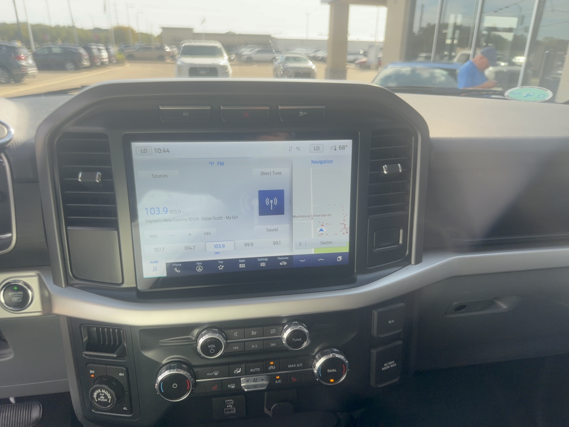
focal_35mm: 24
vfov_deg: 56.8
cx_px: 284
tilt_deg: -20.3
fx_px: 394
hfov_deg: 71.6
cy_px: 214
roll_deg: -0.9
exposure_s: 1/521
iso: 80
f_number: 1.78
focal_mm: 6.76
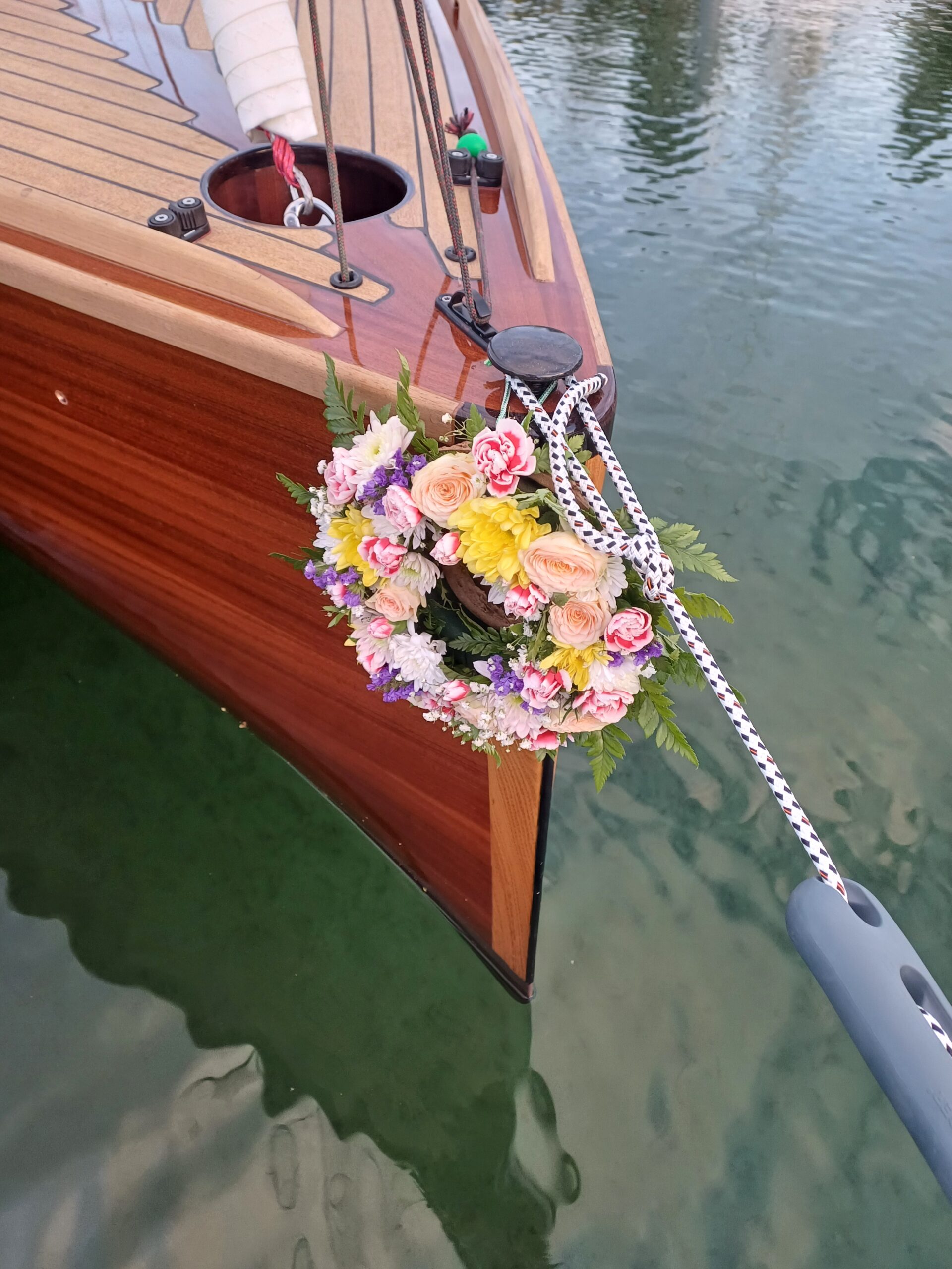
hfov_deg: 54.9
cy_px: 634
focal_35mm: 25
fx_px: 917
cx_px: 476
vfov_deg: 69.4
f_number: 1.8
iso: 80
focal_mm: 4.65
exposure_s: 1/50
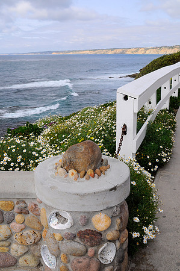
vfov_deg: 57.3
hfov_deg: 39.9
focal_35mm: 33
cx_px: 90
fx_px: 248
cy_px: 136
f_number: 5.6
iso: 200
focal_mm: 22
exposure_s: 1/1000
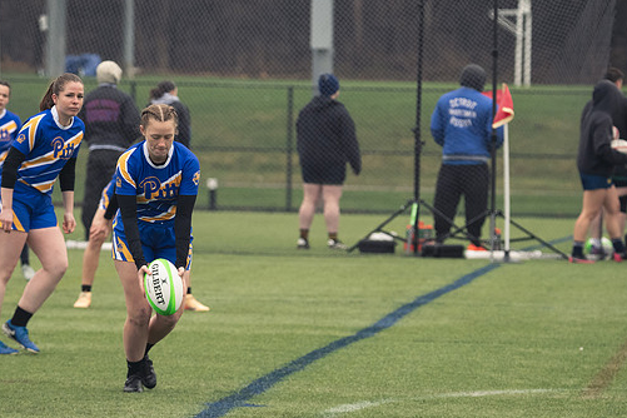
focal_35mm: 486
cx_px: 277
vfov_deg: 2.8
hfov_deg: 4.2
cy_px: 218
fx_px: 8464
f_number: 6.3
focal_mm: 280
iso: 2800
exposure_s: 1/800
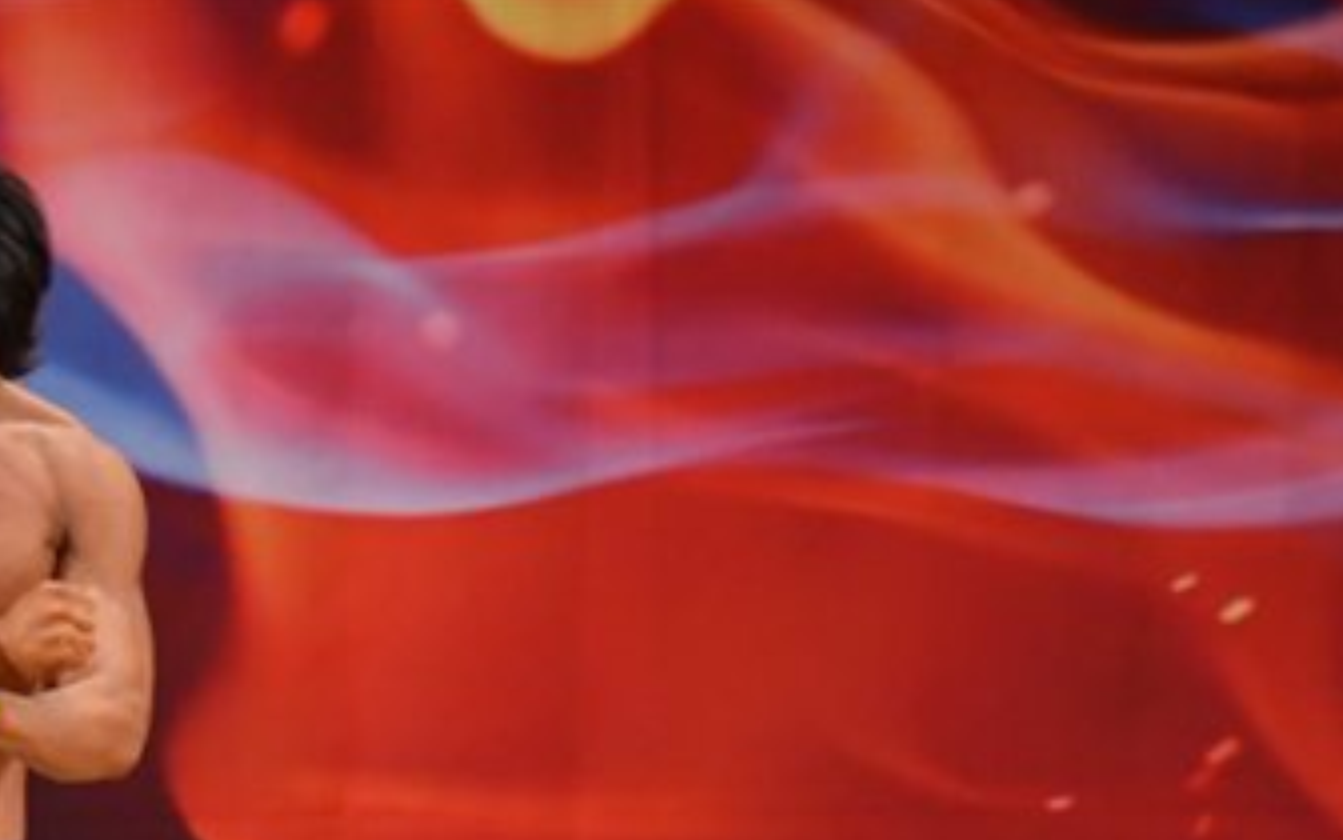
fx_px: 20643
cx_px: -150
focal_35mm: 564
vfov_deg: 2.3
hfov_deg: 3.7
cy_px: 1016
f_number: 5.6
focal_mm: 160
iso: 3200
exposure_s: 1/400
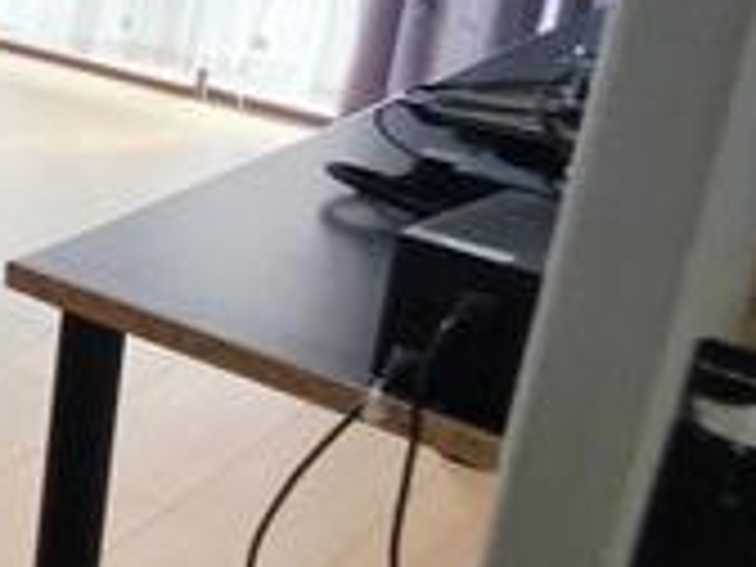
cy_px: -153
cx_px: -999
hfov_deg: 15.9
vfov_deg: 21.6
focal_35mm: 62
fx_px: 1354
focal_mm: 2.2
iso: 125
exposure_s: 1/101
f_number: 1.9
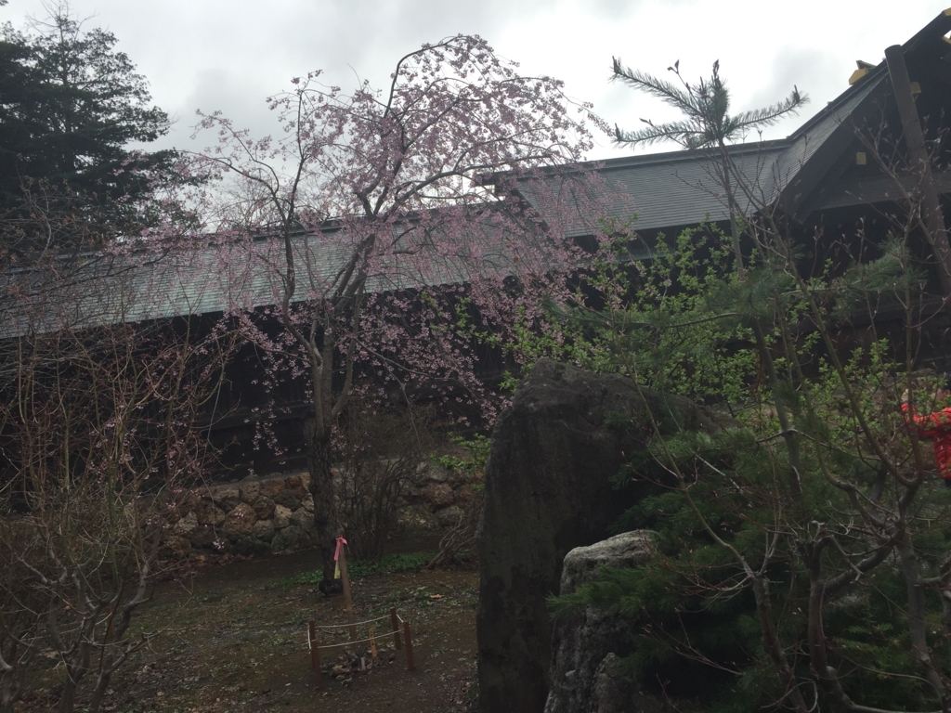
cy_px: 356
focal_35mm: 29
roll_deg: +9.1
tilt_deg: +7.8
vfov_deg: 48.2
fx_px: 797
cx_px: 476
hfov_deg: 61.7
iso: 32
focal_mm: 4.15
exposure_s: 1/2639
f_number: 2.2
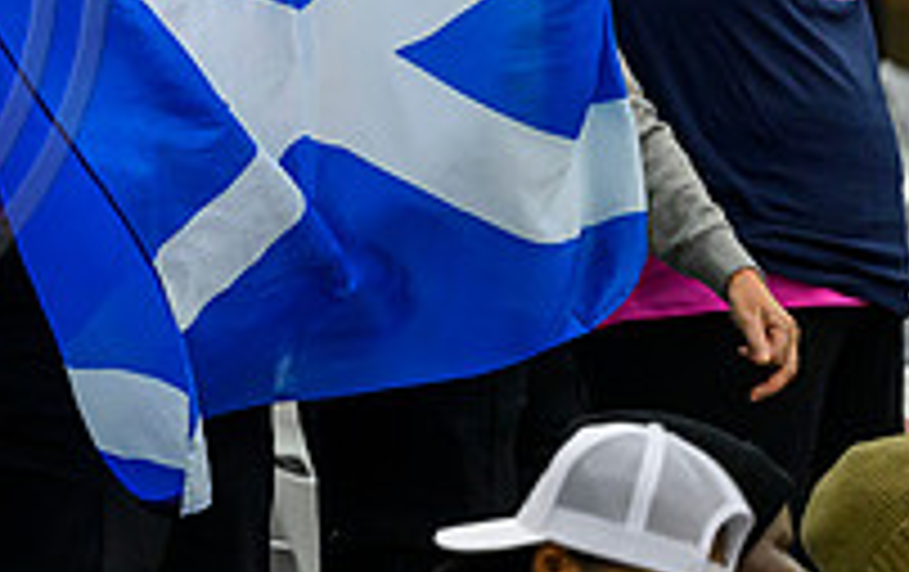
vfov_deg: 2.7
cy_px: -52
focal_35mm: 482
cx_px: -356
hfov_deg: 4.3
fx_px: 11961
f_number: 3.2
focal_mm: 165
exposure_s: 1/800
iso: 4000
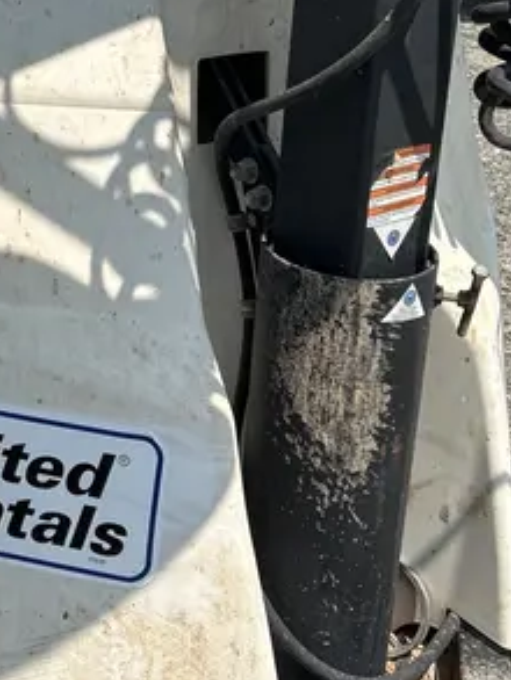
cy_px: 103
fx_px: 1278
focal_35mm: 65
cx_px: -63
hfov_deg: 21.4
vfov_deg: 28.9
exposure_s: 1/5882
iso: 50
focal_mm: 5.7
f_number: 1.5
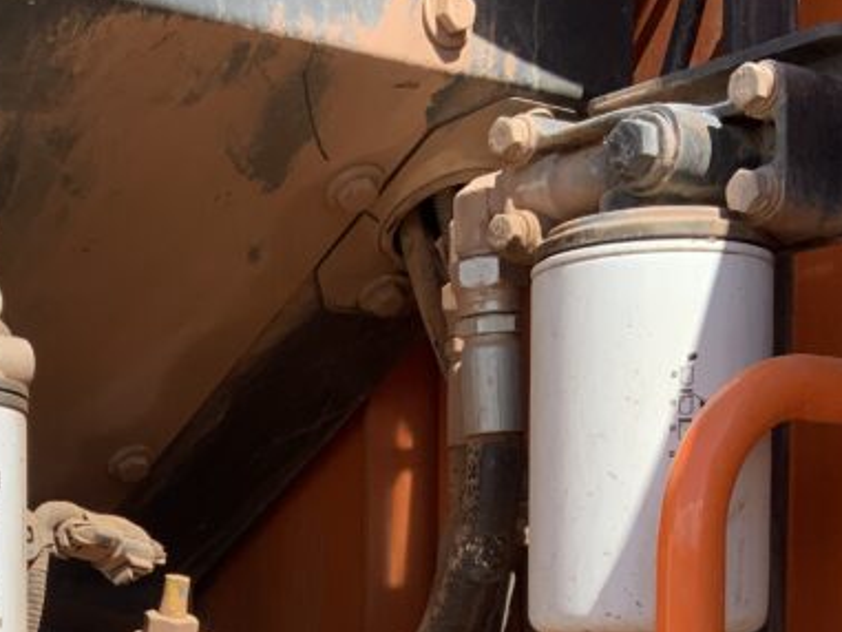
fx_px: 1898
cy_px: 712
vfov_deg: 18.2
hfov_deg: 24.6
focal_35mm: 78
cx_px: 179
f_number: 1.8
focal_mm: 3
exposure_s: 1/1121
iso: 16
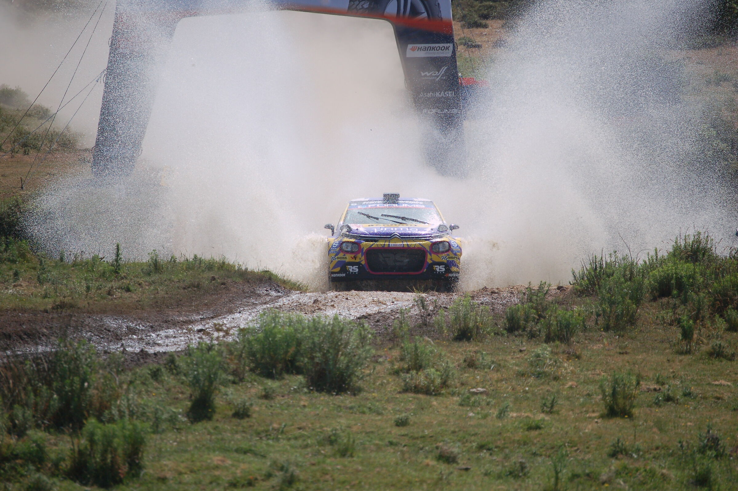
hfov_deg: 6.9
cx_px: 369
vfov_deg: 4.6
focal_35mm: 300
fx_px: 6145
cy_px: 246
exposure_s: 1/2000
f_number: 5.6
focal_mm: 200
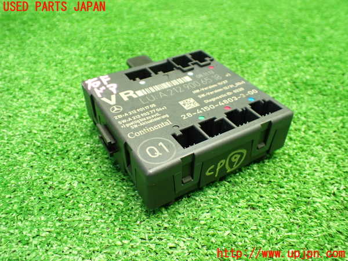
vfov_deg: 46.8
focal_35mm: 30
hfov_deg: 60.0
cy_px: 130
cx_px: 174
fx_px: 302
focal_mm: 5.4
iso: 800
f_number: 2.3
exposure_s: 1/80
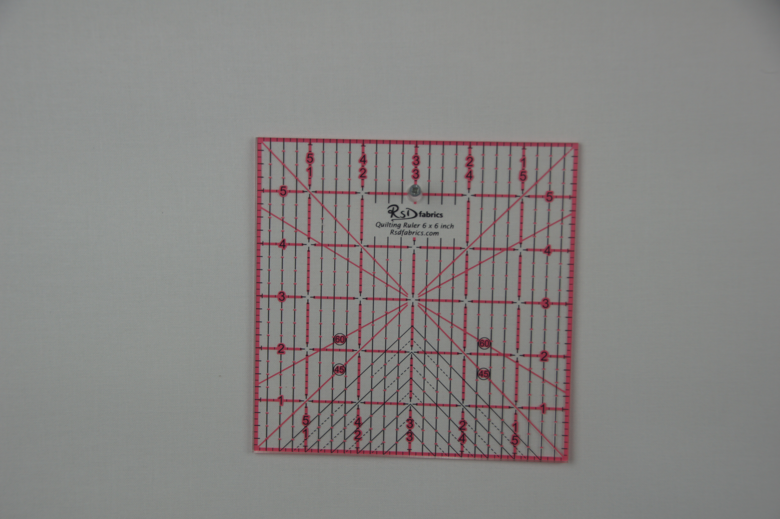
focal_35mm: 60
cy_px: 260
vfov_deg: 22.6
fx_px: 1299
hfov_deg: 33.4
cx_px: 390
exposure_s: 1/80
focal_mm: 40
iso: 100
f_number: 5.6
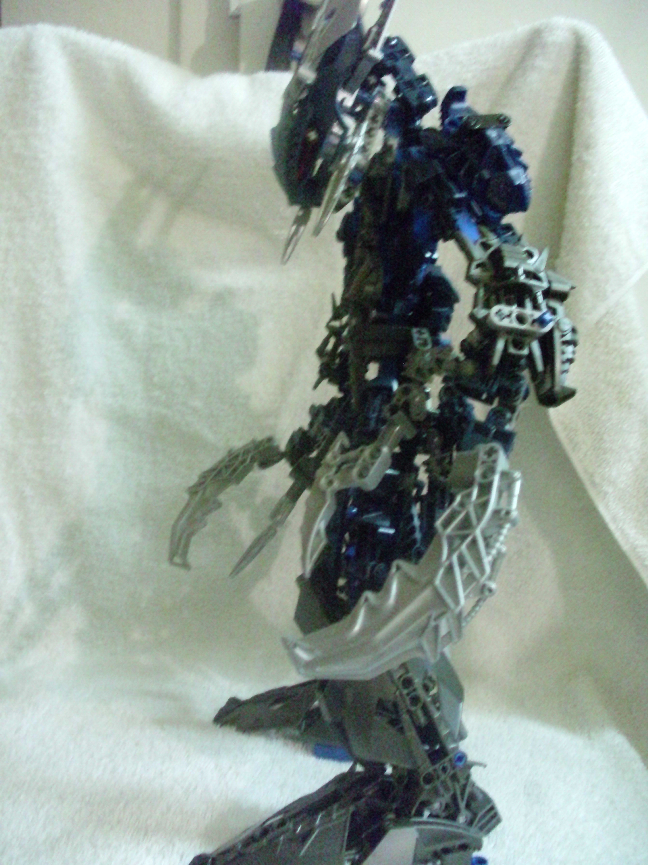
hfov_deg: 37.7
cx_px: 324
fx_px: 948
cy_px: 432
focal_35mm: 38
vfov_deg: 49.0
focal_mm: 6.3
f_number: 3.1
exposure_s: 1/11
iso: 1600
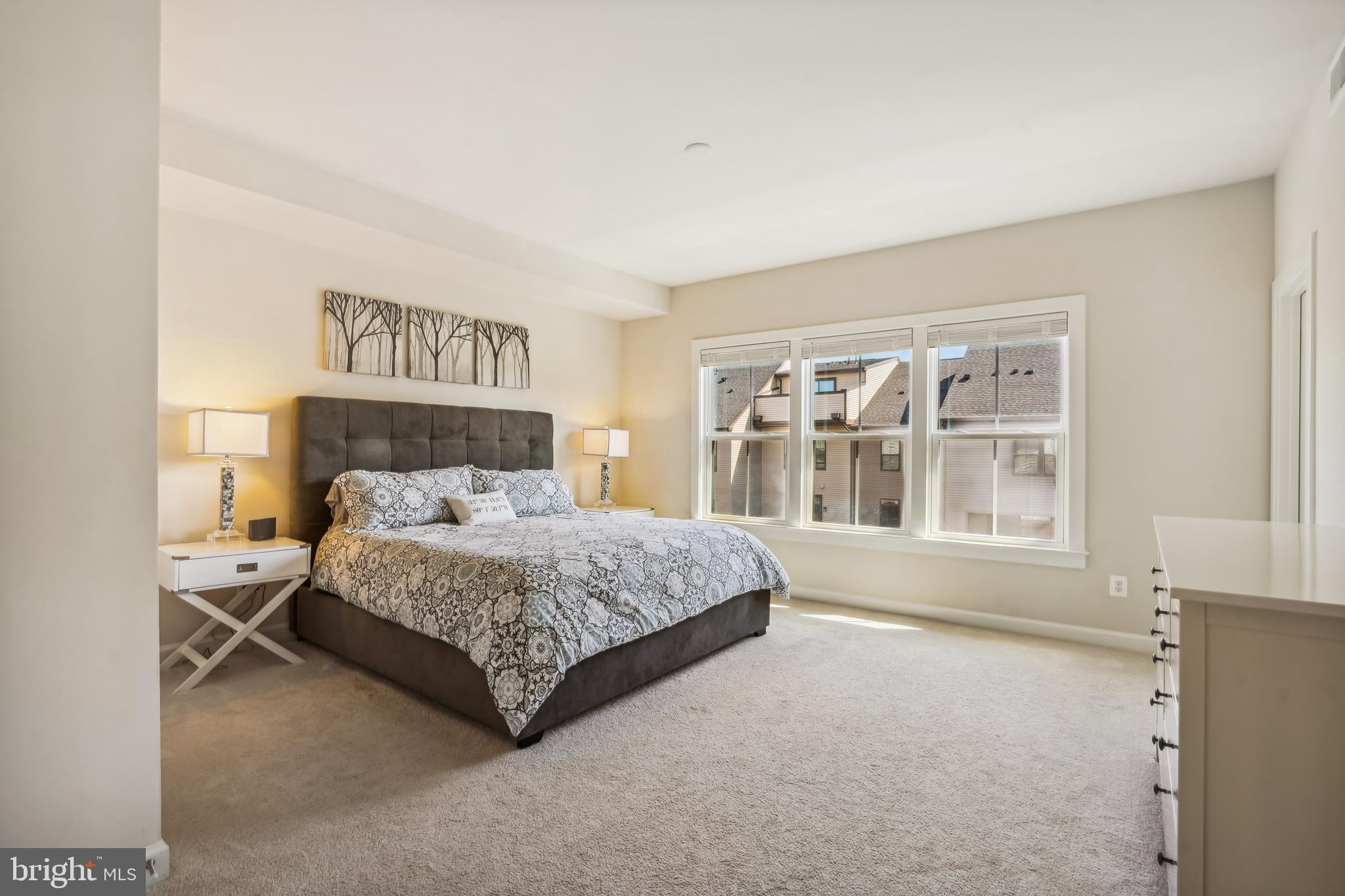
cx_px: 672
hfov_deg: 96.7
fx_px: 598
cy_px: 448
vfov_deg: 73.7
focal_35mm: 16
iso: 100
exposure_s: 1/4
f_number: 8
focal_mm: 16
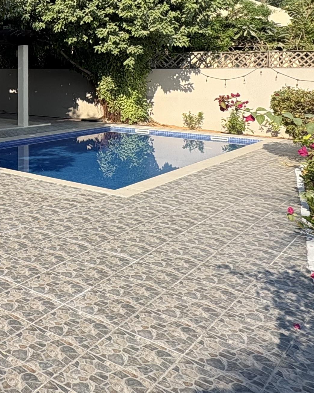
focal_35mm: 42
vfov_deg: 41.0
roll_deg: -0.1
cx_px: -90
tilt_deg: +2.2
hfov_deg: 29.2
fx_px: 488
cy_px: 52
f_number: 2.2
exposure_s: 1/812
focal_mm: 2.22
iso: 40
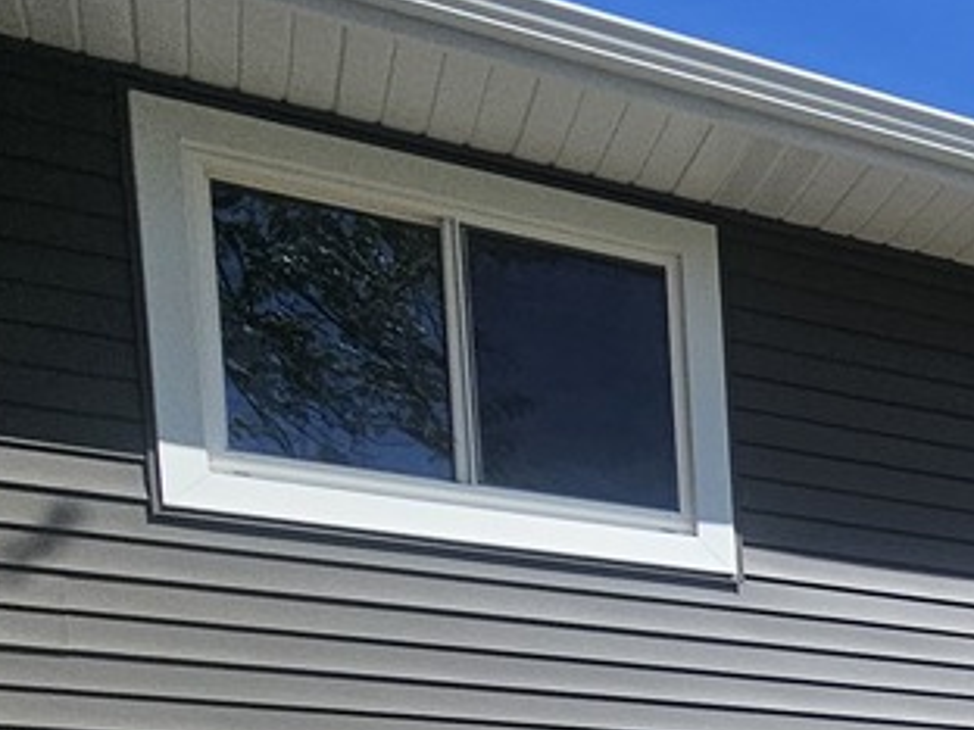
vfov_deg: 20.2
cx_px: 1754
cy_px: 1164
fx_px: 1688
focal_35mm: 60
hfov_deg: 21.3
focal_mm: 2.2
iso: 50
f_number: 2.2
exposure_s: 1/3034
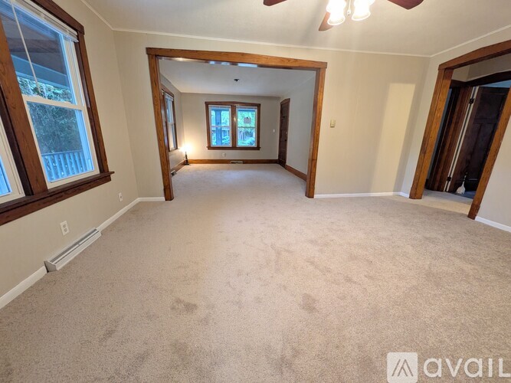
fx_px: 207
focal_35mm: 14
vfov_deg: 85.7
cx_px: 256
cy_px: 192
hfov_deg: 102.1
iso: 137
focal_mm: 1.83
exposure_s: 1/24
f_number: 2.2
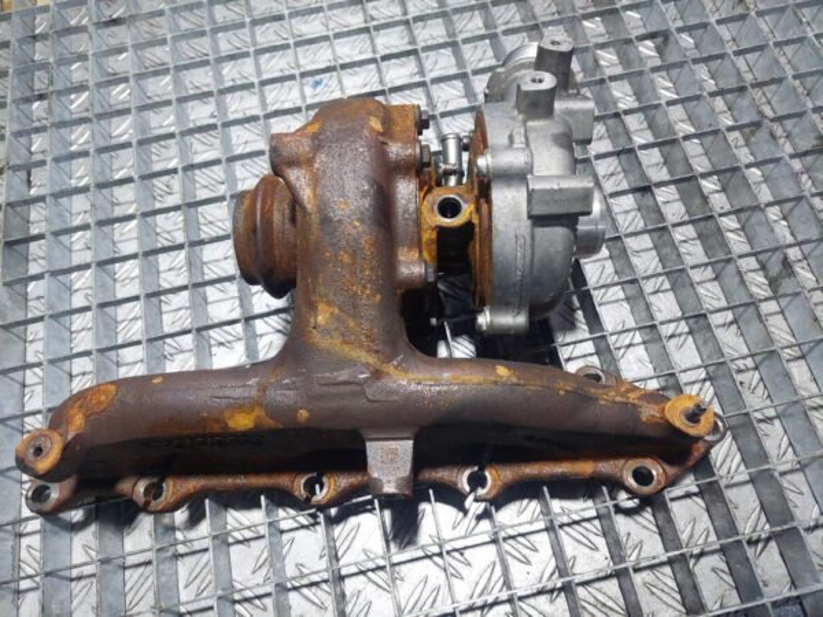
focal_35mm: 25
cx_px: 412
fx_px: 594
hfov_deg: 69.4
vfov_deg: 54.9
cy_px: 308
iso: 320
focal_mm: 5.23
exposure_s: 1/100
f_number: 1.8
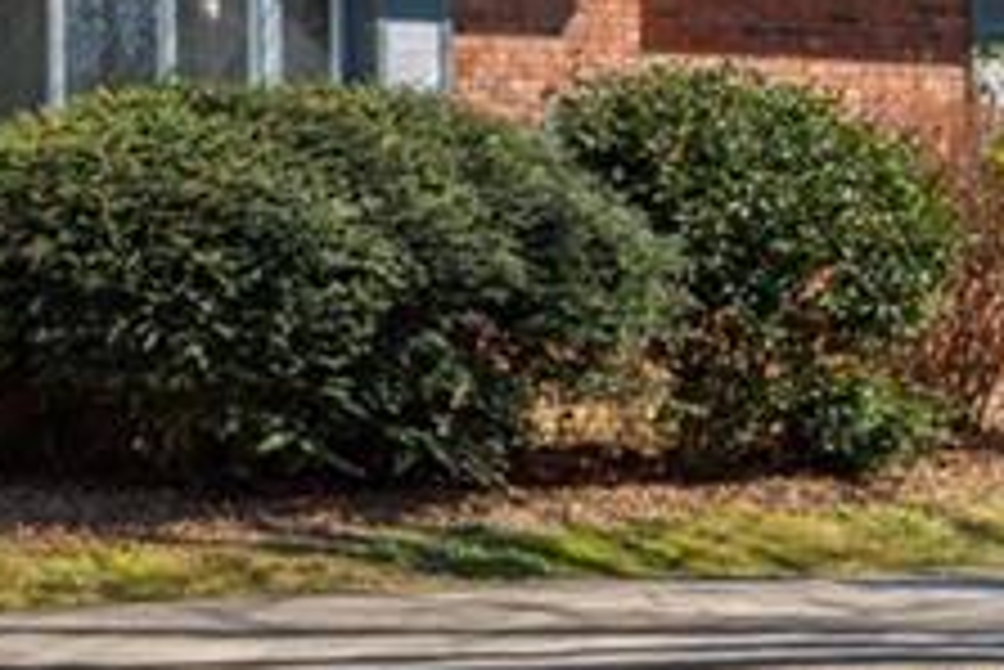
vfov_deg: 12.4
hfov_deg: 17.6
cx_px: -248
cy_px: 115
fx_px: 3070
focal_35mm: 110
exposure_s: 1/800
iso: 400
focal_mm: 24
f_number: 7.1
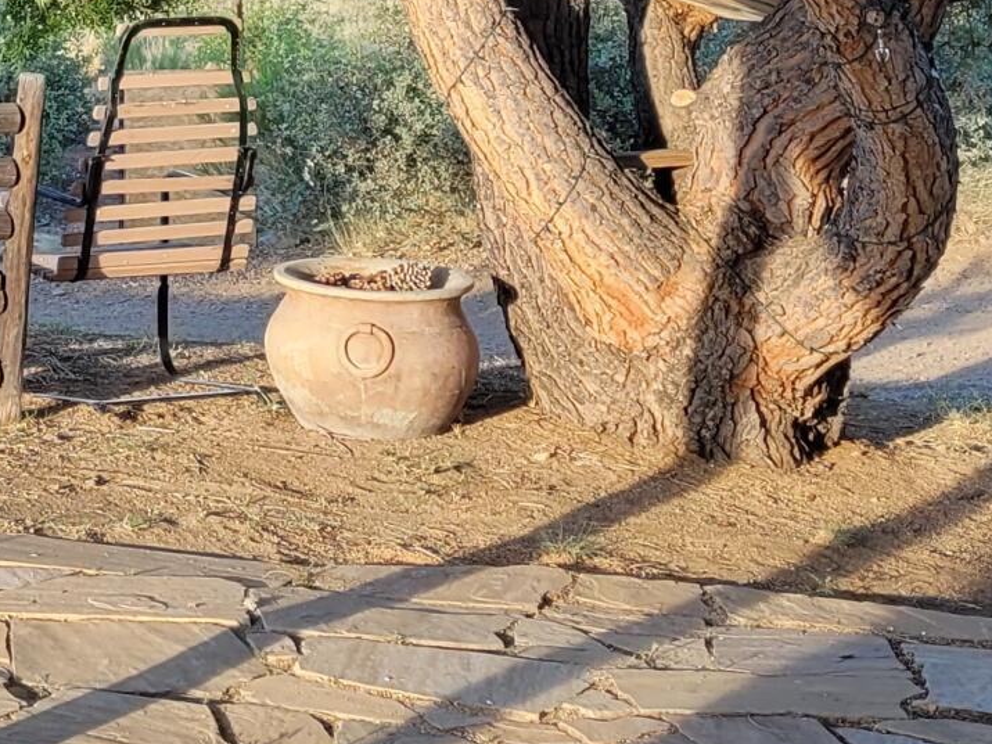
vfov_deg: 13.3
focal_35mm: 109
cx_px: -364
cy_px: -123
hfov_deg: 16.8
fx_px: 3124
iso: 40
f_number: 1.8
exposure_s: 1/287
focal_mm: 5.4
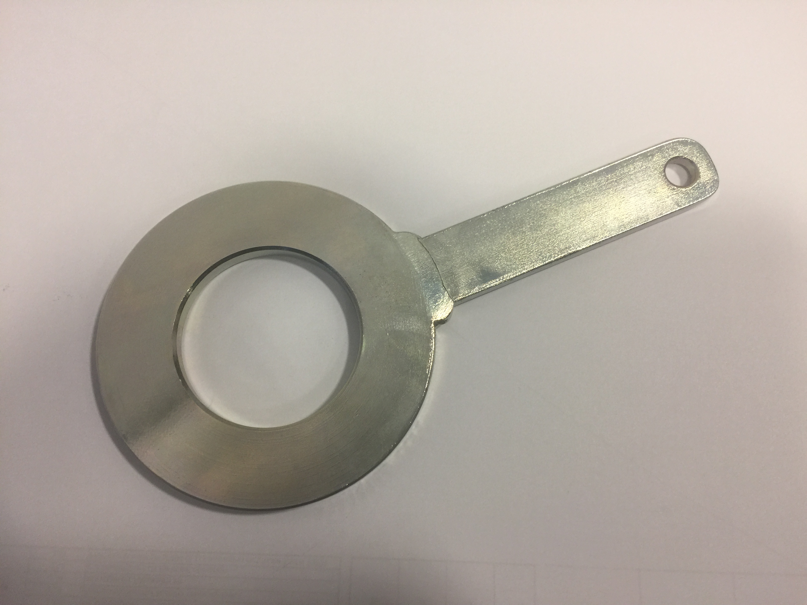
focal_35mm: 29
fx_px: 676
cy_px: 302
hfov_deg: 61.7
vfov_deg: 48.2
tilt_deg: -75.7
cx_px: 404
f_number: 2.2
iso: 50
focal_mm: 4.15
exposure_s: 1/33
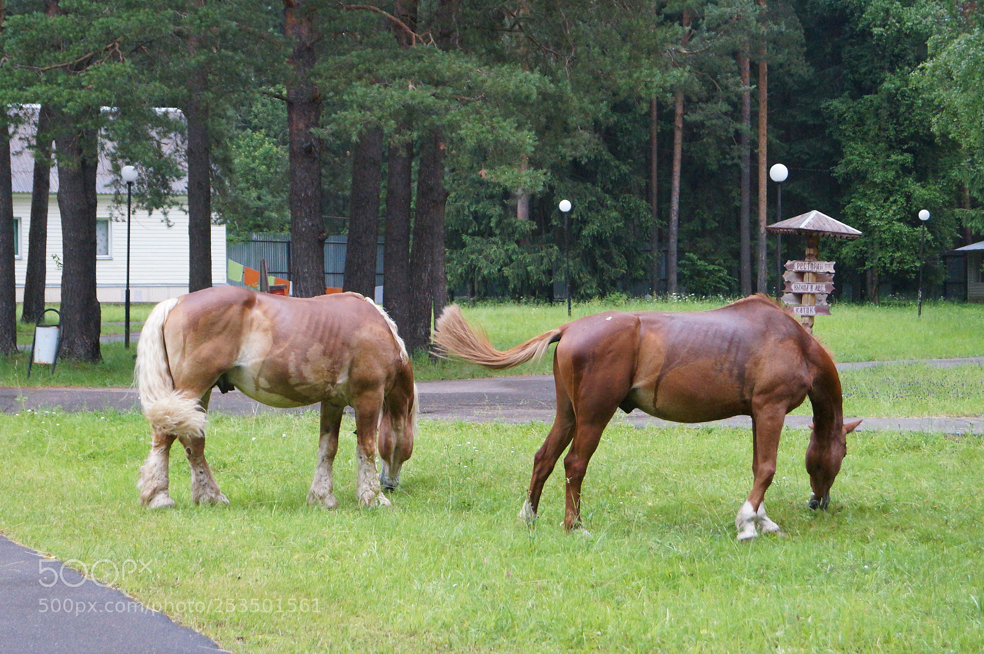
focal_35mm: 68
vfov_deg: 20.1
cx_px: 492
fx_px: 1843
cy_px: 327
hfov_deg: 29.9
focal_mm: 45
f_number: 5.6
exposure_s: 1/500
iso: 3200
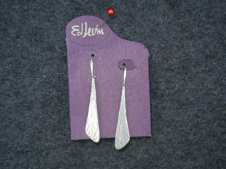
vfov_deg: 21.6
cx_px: 113
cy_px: 84
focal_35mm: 68
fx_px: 444
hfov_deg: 28.6
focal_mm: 12.2
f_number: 4.1
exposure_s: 1/30
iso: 395
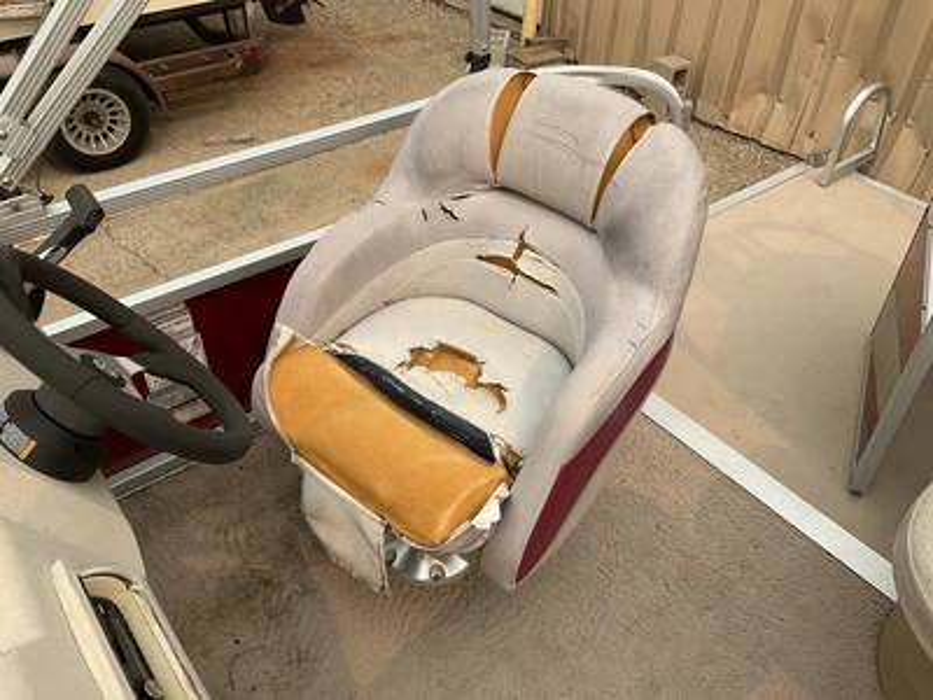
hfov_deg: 61.7
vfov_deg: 48.2
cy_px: 350
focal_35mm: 29
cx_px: 466
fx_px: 782
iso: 25
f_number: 1.8
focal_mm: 3
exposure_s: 1/1168
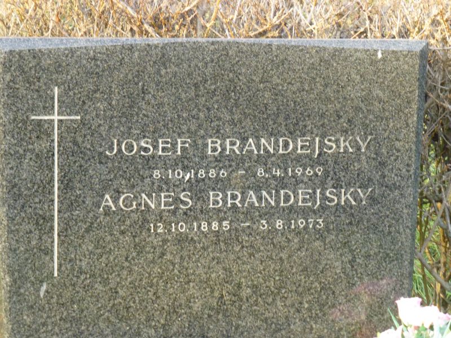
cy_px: 169
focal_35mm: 129
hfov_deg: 15.3
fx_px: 1681
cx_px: 226
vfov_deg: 11.5
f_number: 5.4
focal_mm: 23.1
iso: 800
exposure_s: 1/125
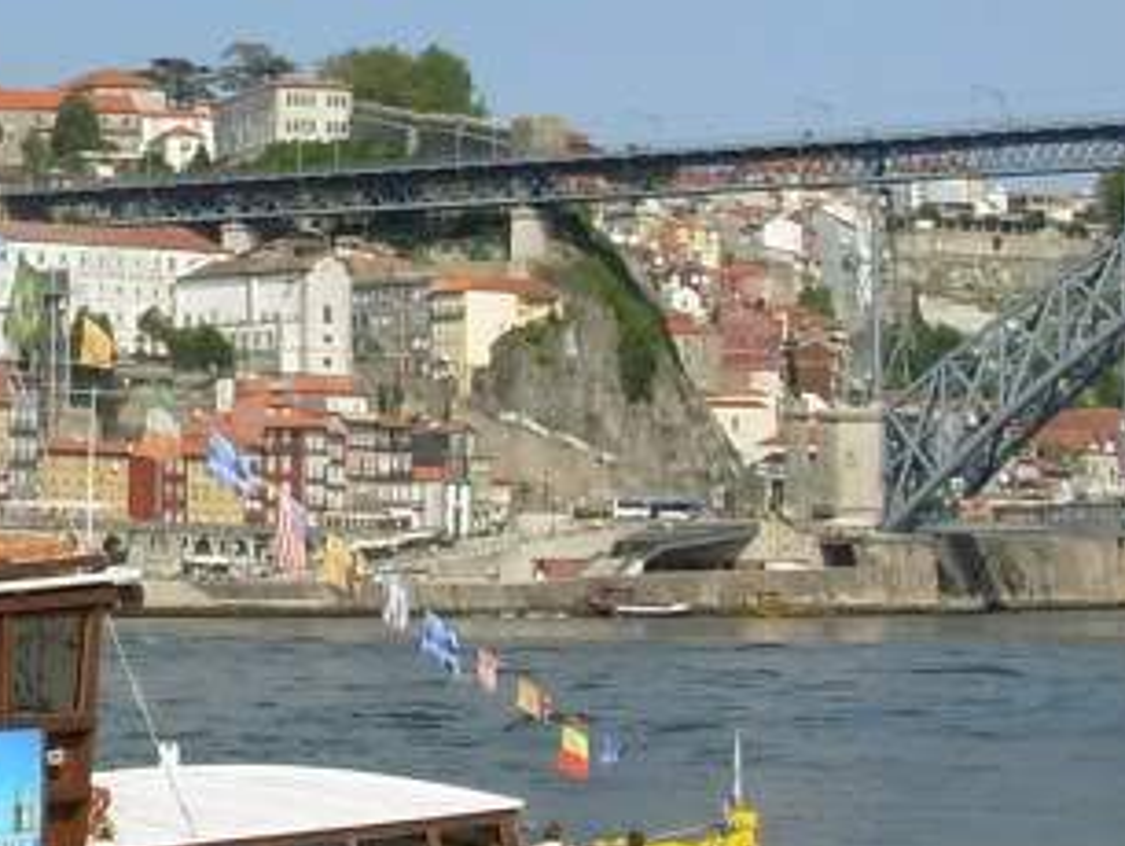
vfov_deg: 11.6
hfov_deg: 14.9
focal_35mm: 127
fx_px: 4131
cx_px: -294
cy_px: 173
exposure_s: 1/609
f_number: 4.9
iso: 50
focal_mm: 6.3
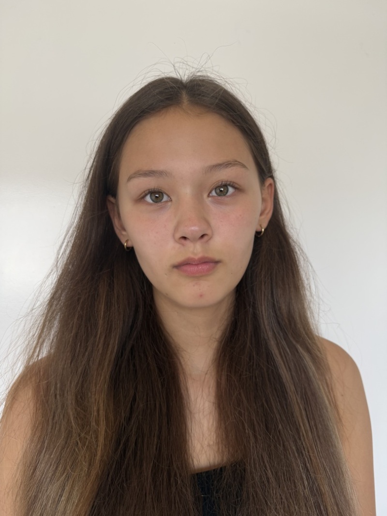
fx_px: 358
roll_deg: -1.1
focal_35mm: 24
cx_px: 194
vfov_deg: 71.6
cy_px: 258
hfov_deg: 56.8
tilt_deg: +0.3
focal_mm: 6.76
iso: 125
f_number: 1.78
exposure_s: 1/121
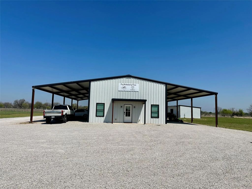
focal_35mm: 24
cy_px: 94
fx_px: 175
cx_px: 126
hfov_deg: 71.6
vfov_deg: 56.8
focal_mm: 6.86
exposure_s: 1/12048
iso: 80
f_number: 1.78
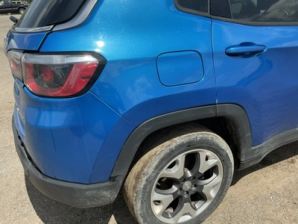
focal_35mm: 28
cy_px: 112
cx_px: 149
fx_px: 241
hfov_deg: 63.4
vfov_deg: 49.7
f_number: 1.8
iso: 25
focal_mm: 3
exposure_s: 1/1412
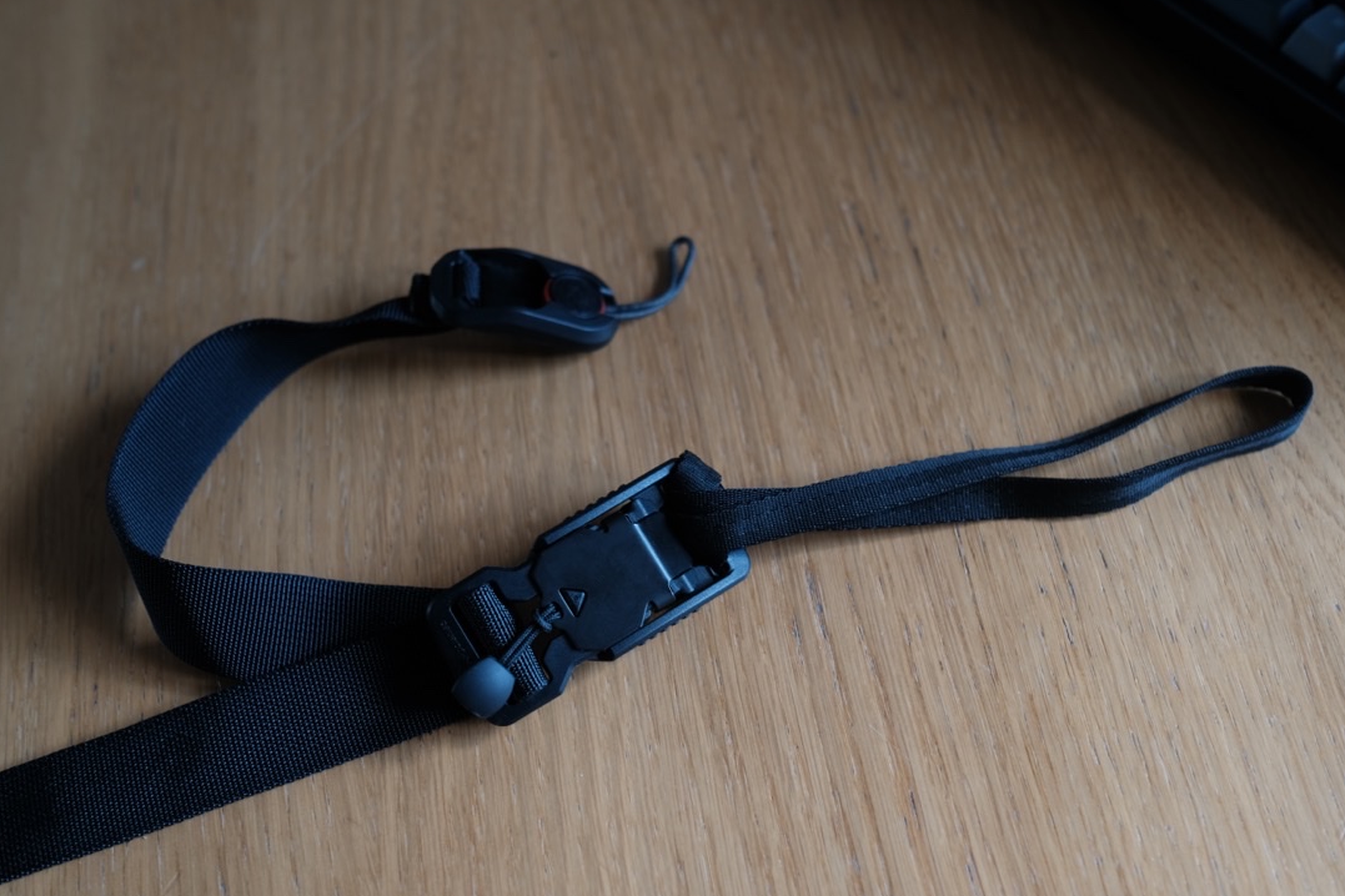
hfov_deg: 49.5
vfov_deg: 34.2
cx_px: 694
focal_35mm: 39
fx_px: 1457
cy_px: 485
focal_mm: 23
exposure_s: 1/34
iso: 200
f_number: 2.8
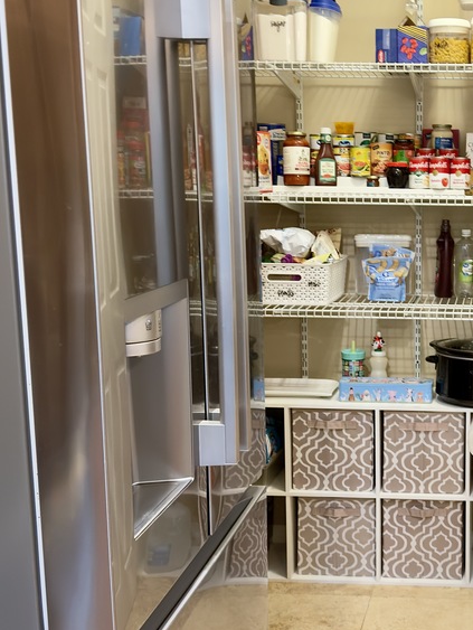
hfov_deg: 30.3
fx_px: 837
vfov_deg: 40.7
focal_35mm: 46
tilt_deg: -5.9
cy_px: 209
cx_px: 417
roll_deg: -0.2
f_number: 1.78
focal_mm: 6.76
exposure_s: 1/40
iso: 250
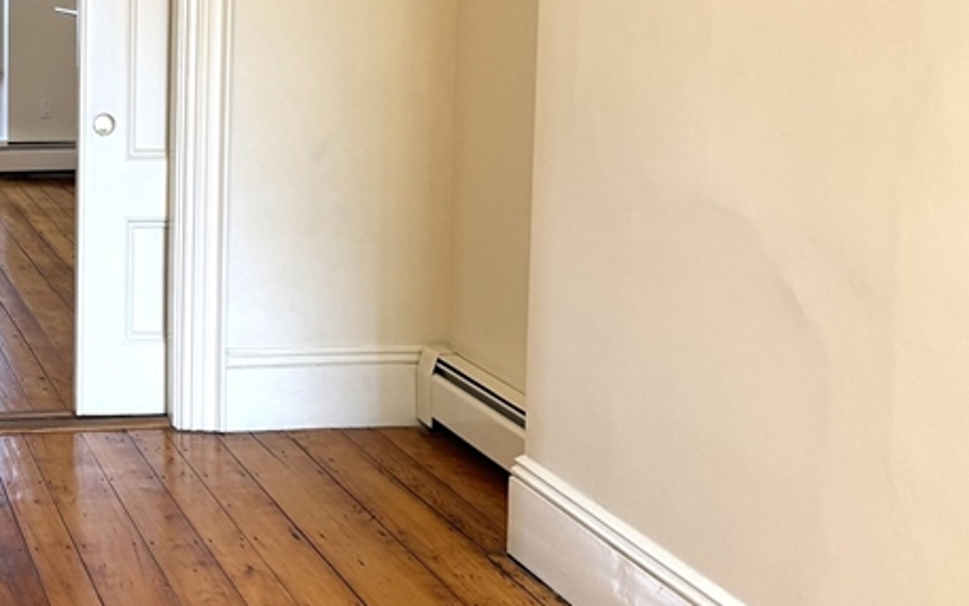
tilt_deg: -6.1
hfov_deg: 32.0
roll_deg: -0.5
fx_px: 1506
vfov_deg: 22.2
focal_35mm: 57
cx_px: -68
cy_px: 59
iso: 125
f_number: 1.78
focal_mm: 6.76
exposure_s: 1/120
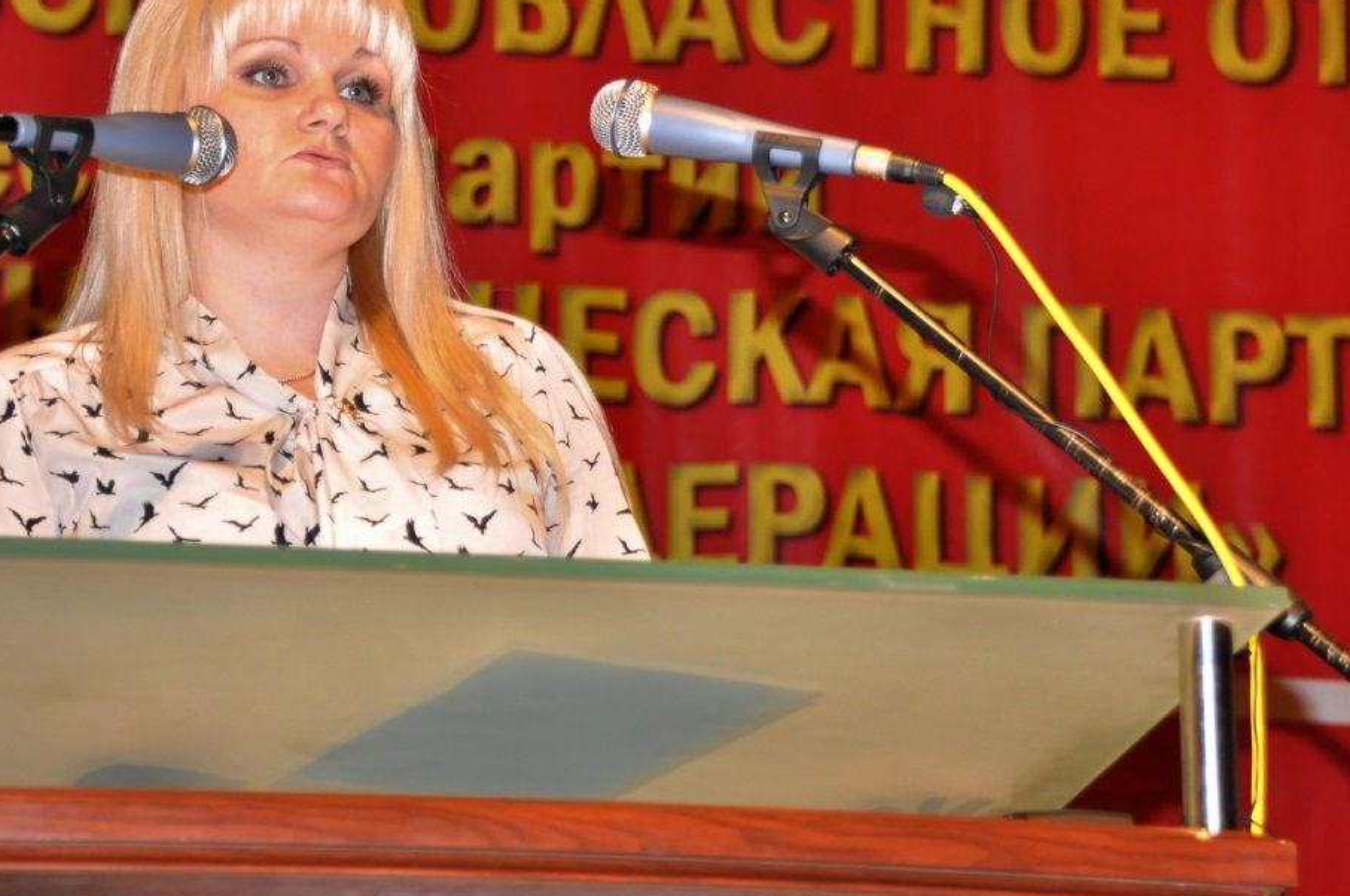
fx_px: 5981
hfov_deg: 12.9
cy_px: 400
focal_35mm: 160
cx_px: 450
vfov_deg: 8.6
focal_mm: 75
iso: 800
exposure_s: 1/60
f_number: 5
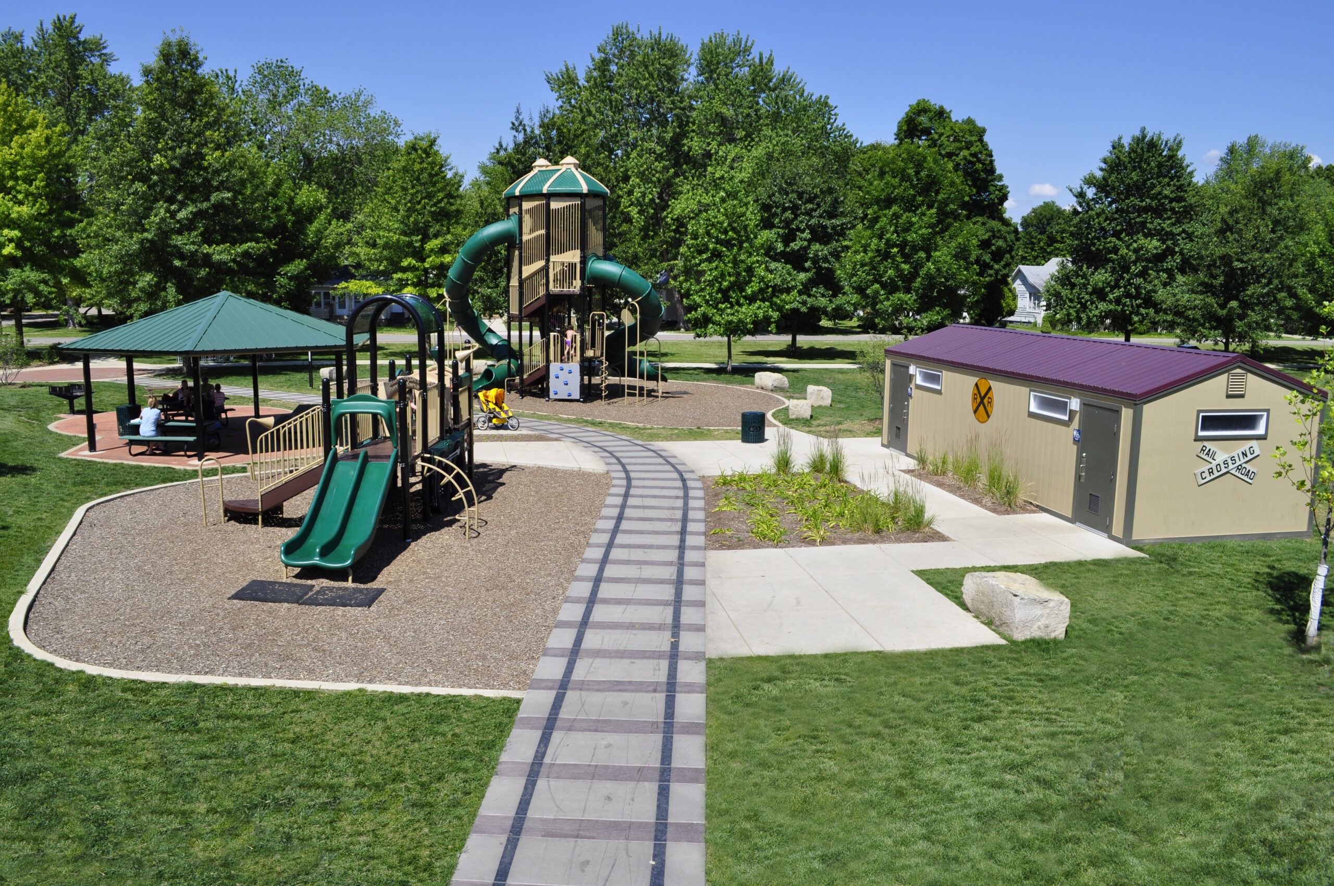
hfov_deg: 67.4
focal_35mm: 27
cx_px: 667
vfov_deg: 47.8
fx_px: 999
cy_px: 443
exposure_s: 1/320
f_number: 10
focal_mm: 18
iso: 200
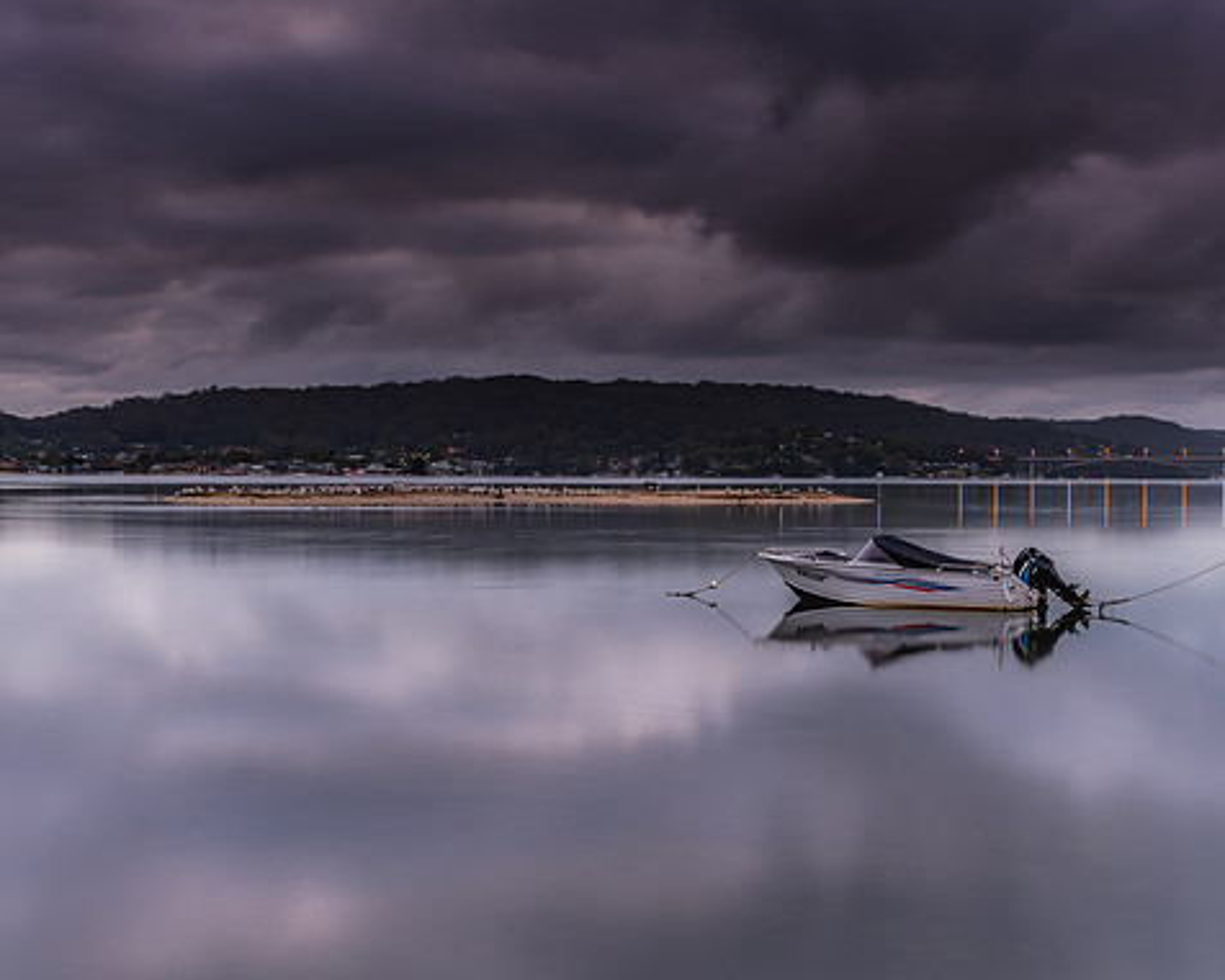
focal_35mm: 48
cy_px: 490
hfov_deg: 38.8
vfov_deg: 31.5
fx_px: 1741
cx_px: 582
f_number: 8
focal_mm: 28
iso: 100
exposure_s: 6
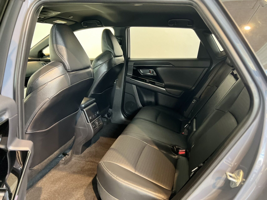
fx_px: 201
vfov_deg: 53.1
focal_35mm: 26
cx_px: 134
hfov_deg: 67.3
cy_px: 100
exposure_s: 1/60
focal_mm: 5.7
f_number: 1.5
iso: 400
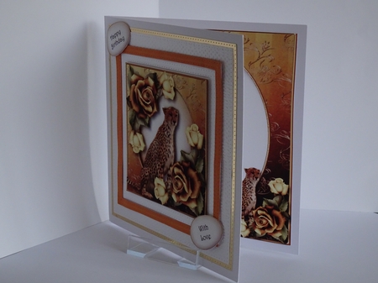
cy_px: 142
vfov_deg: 18.4
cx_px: 189
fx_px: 873
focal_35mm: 80
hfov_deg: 24.4
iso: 640
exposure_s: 1/250
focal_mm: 13.69
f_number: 5
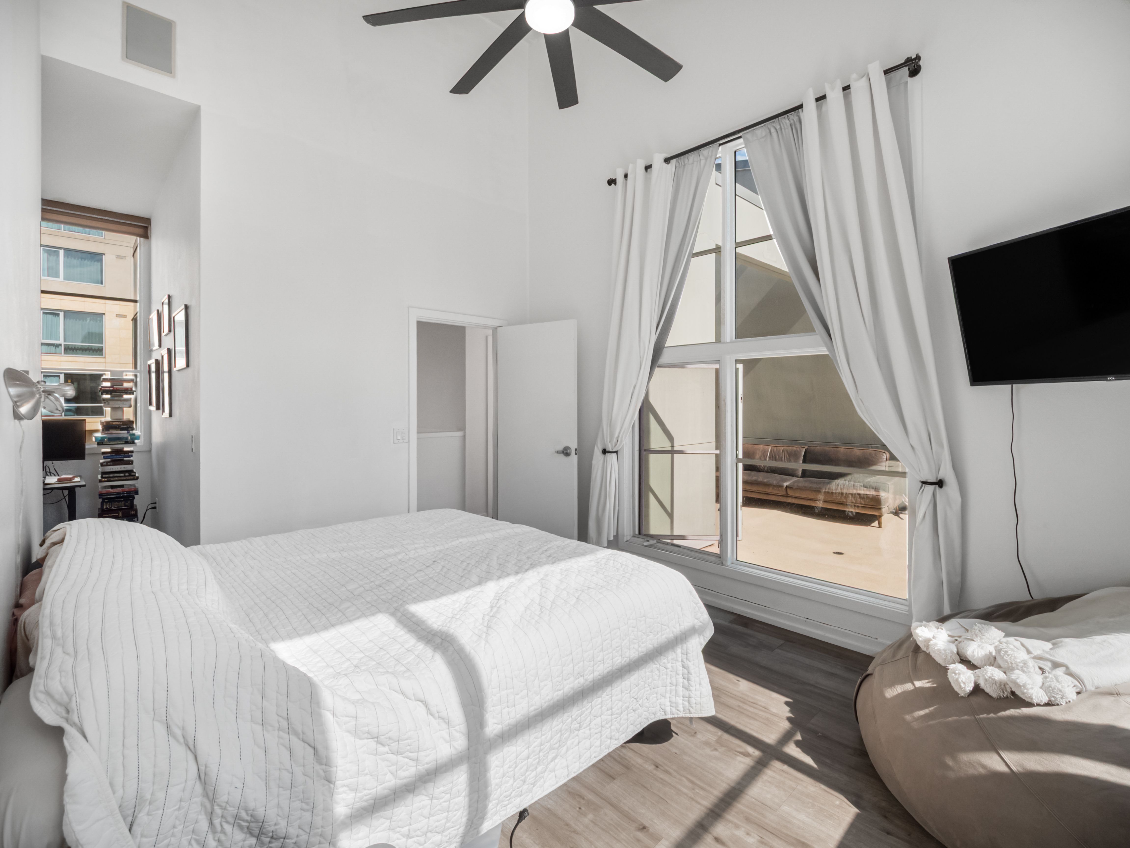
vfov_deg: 85.7
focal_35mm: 14
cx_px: 565
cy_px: 424
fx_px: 457
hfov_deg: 102.0
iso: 200
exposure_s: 1/80
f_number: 6.3
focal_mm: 7
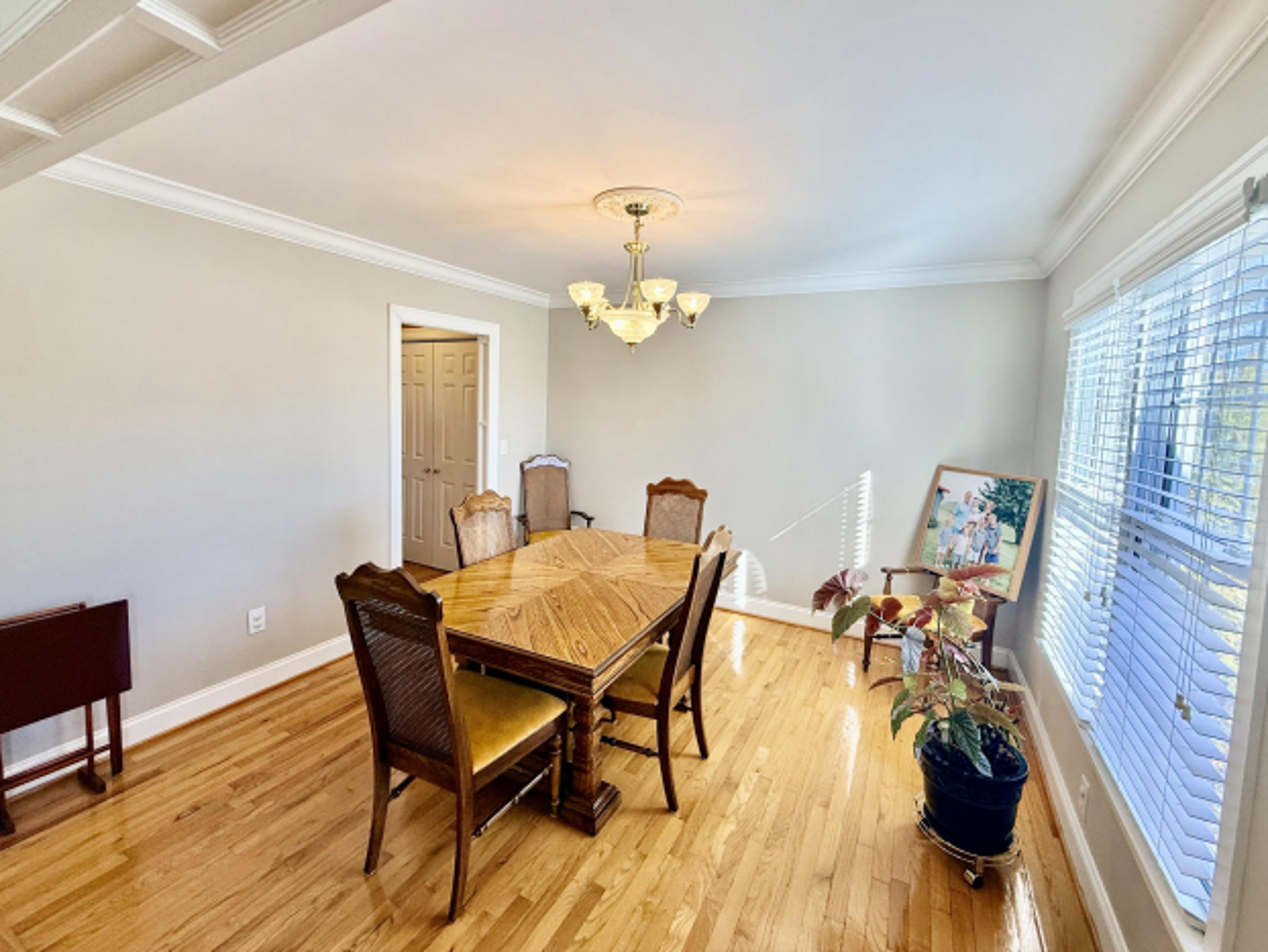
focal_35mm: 15
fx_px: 550
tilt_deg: -4.8
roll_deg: -1.9
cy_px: 444
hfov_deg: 98.1
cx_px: 637
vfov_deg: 81.7
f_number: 2.2
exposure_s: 1/120
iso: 80
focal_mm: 2.22
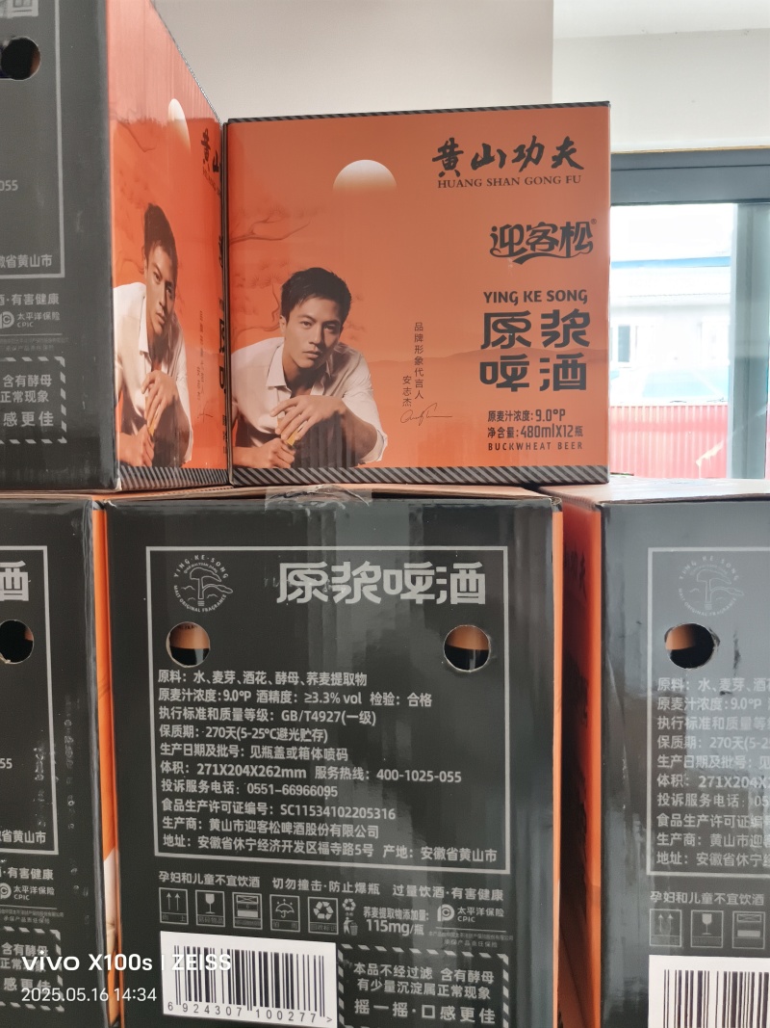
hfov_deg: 58.9
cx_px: 385
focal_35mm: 23
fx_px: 682
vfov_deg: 73.9
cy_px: 514
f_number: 1.57
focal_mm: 5.6
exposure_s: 1/100
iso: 279
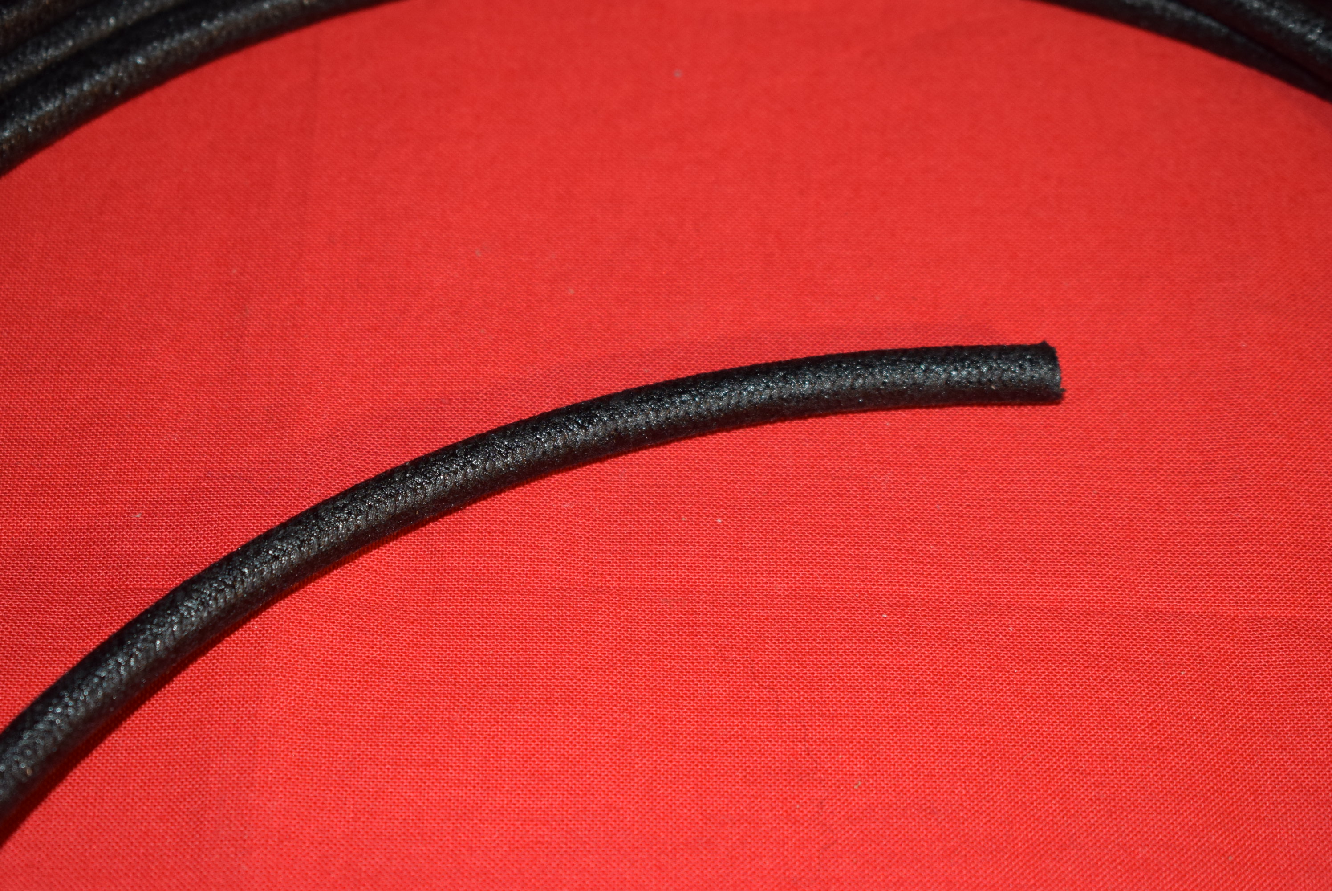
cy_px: 446
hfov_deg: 24.6
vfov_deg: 16.6
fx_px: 3055
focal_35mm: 82
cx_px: 666
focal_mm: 55
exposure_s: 1/30
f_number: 5.6
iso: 800
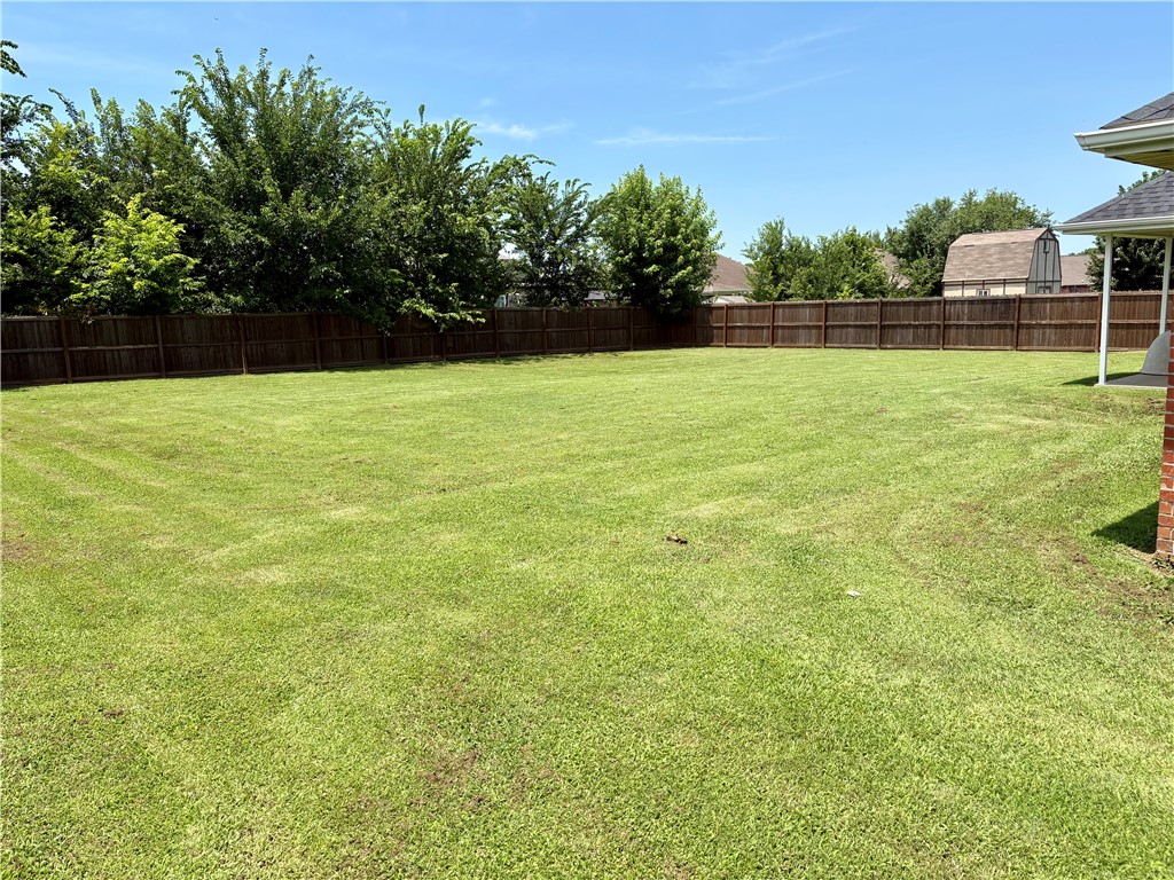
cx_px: 587
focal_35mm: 26
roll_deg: +1.0
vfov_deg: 53.1
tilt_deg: -10.3
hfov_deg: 67.3
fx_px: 882
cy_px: 440
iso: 50
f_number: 1.6
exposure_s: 1/2451
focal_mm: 5.96
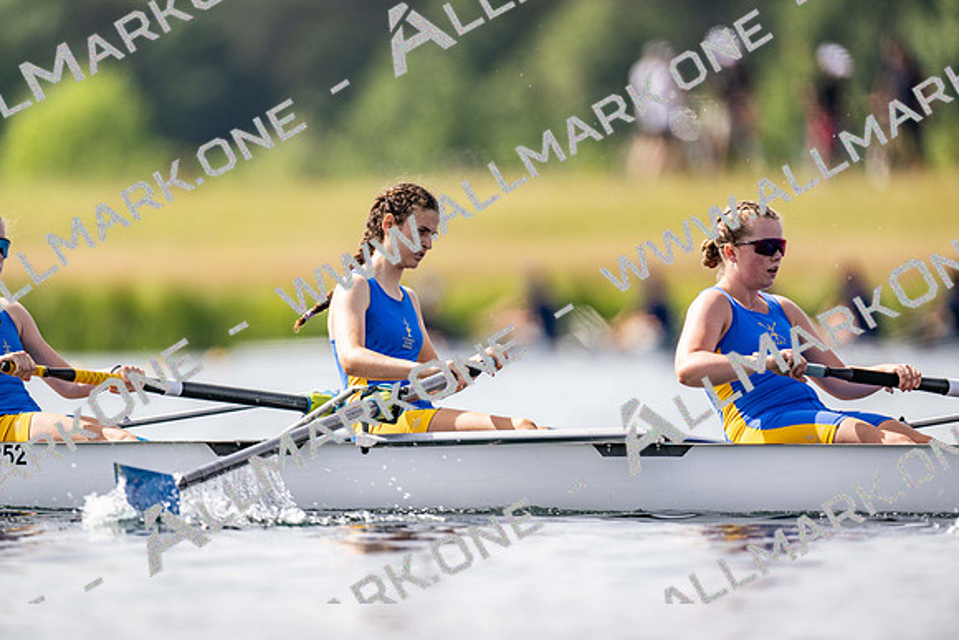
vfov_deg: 2.3
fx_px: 15986
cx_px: 480
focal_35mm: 600
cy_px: 320
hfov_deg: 3.4
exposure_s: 1/2500
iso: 200
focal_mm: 600
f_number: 4
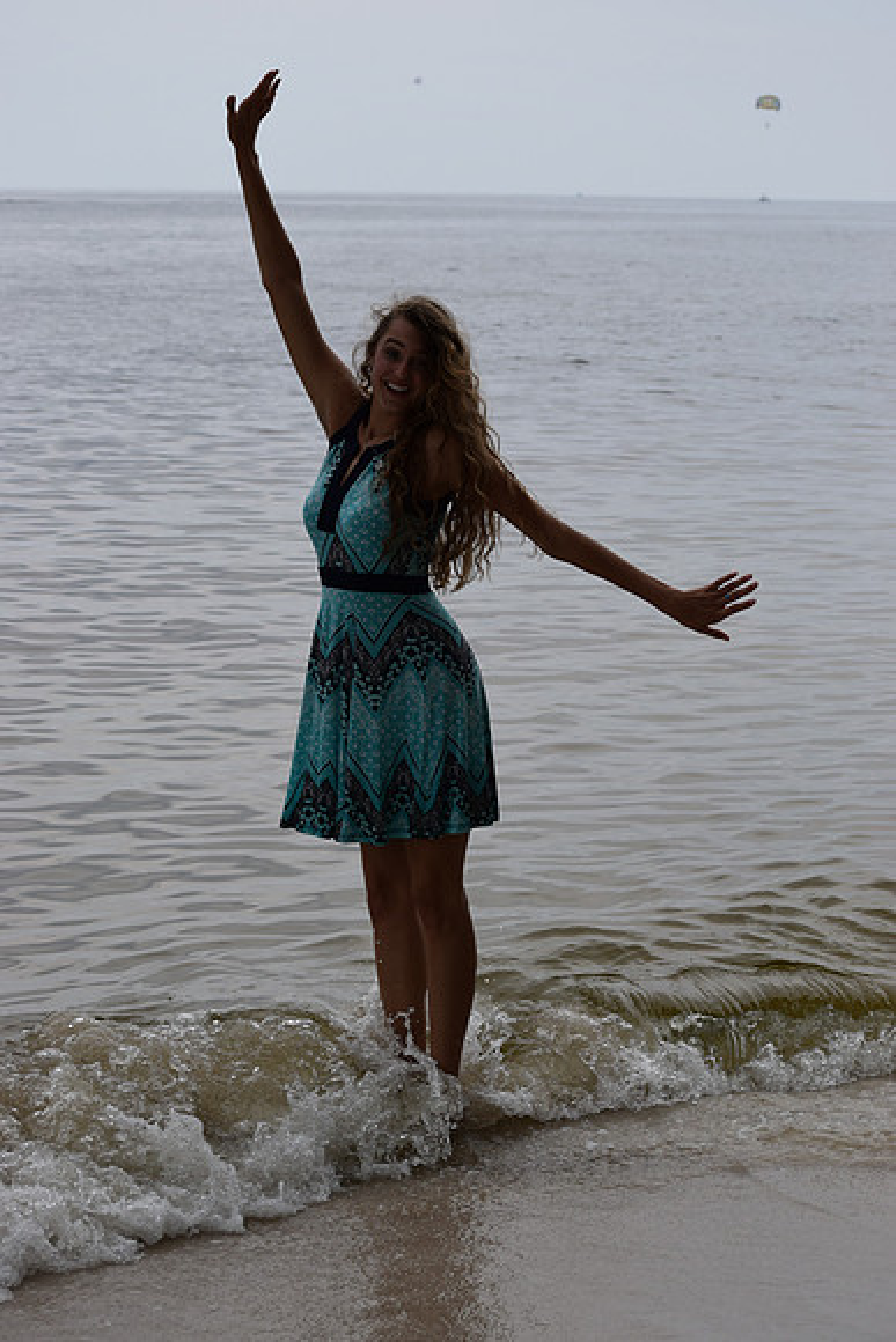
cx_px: 448
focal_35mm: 82
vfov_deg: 24.6
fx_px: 3078
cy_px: 671
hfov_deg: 16.6
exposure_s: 1/1250
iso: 400
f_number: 5.6
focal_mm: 55
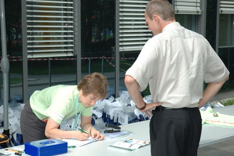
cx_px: 95
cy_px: 80
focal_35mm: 79
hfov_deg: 25.7
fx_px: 513
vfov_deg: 17.2
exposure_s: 1/125
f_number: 5.6
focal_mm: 44
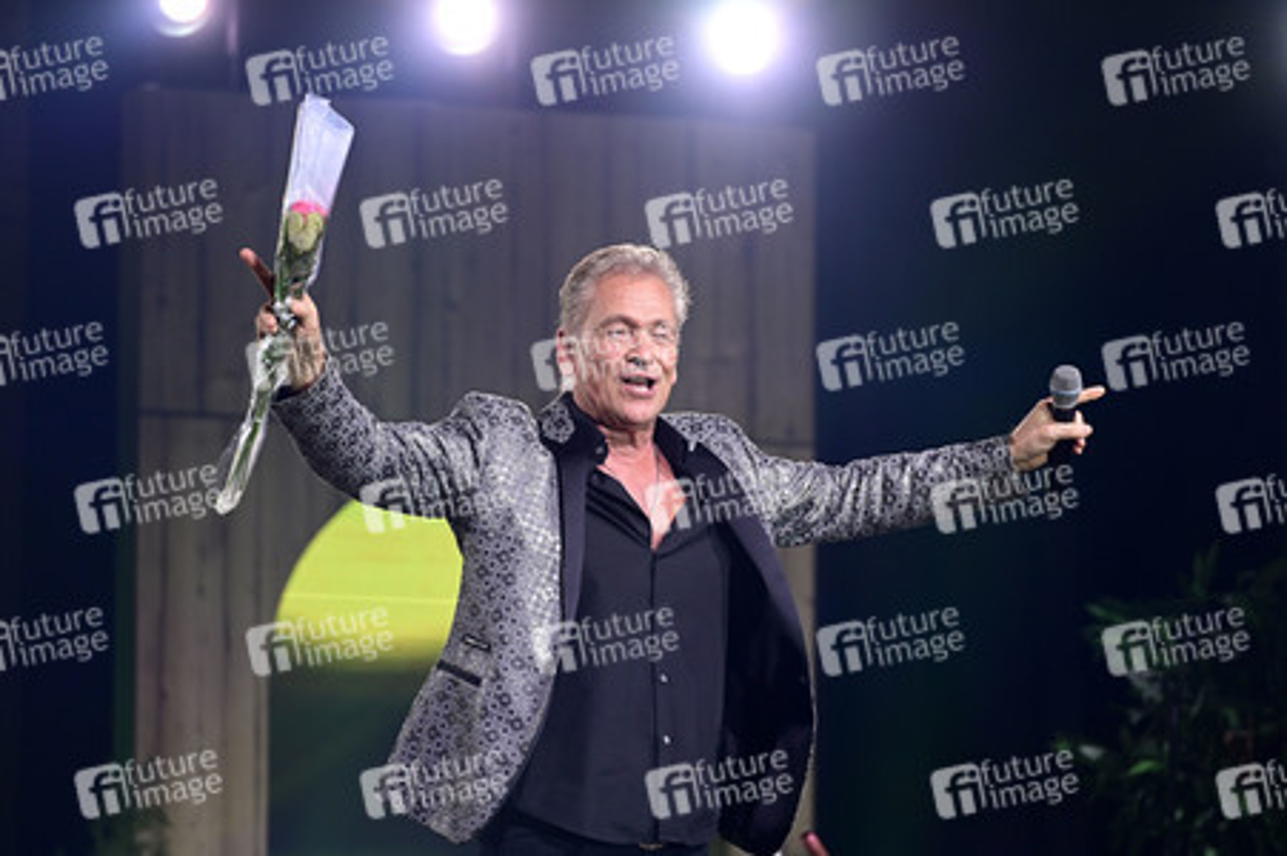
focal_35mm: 200
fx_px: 7145
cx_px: 644
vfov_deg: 6.9
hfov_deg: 10.3
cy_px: 428
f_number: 4
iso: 1600
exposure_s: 1/320
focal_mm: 200
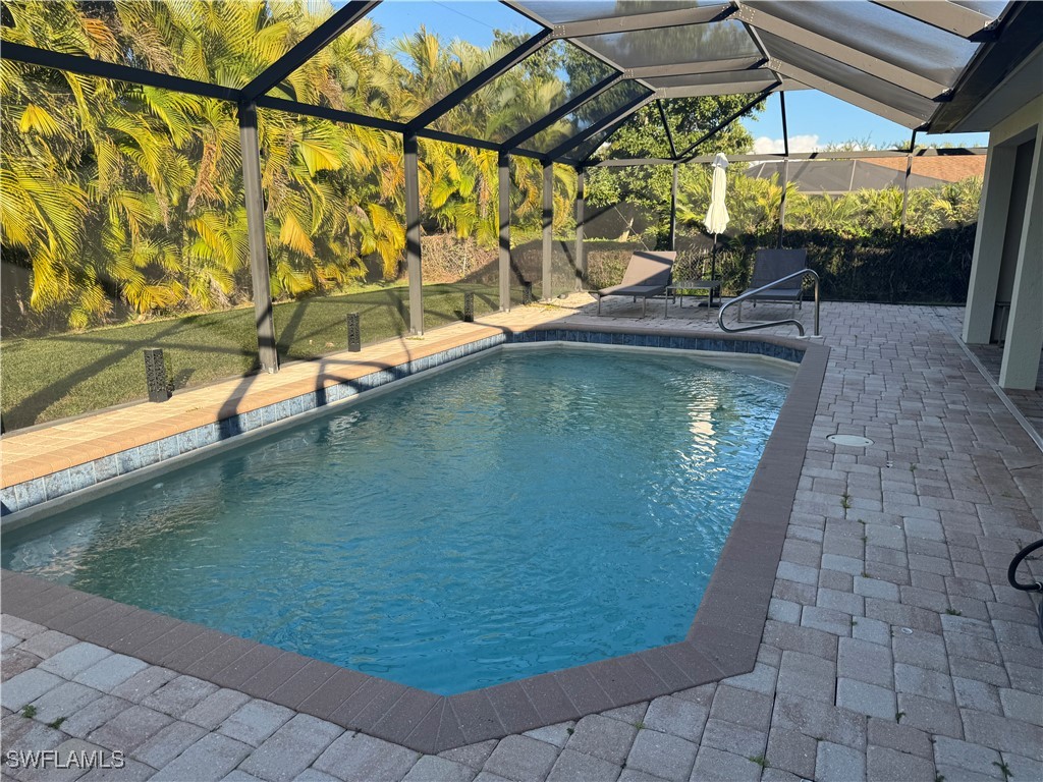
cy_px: 391
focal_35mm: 24
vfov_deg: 56.8
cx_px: 522
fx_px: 723
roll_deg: +0.6
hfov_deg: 71.6
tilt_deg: -13.6
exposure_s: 1/900
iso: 80
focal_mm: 6.76
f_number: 1.78
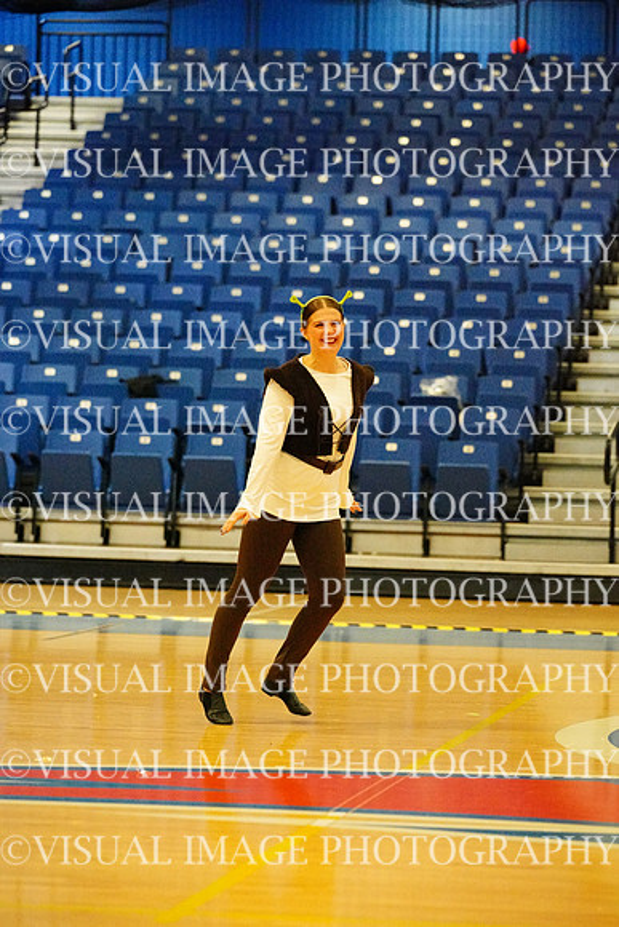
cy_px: 464
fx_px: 3866
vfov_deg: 13.7
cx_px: 310
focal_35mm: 150
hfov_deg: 9.2
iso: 25600
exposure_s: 1/1000
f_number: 4
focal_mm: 150
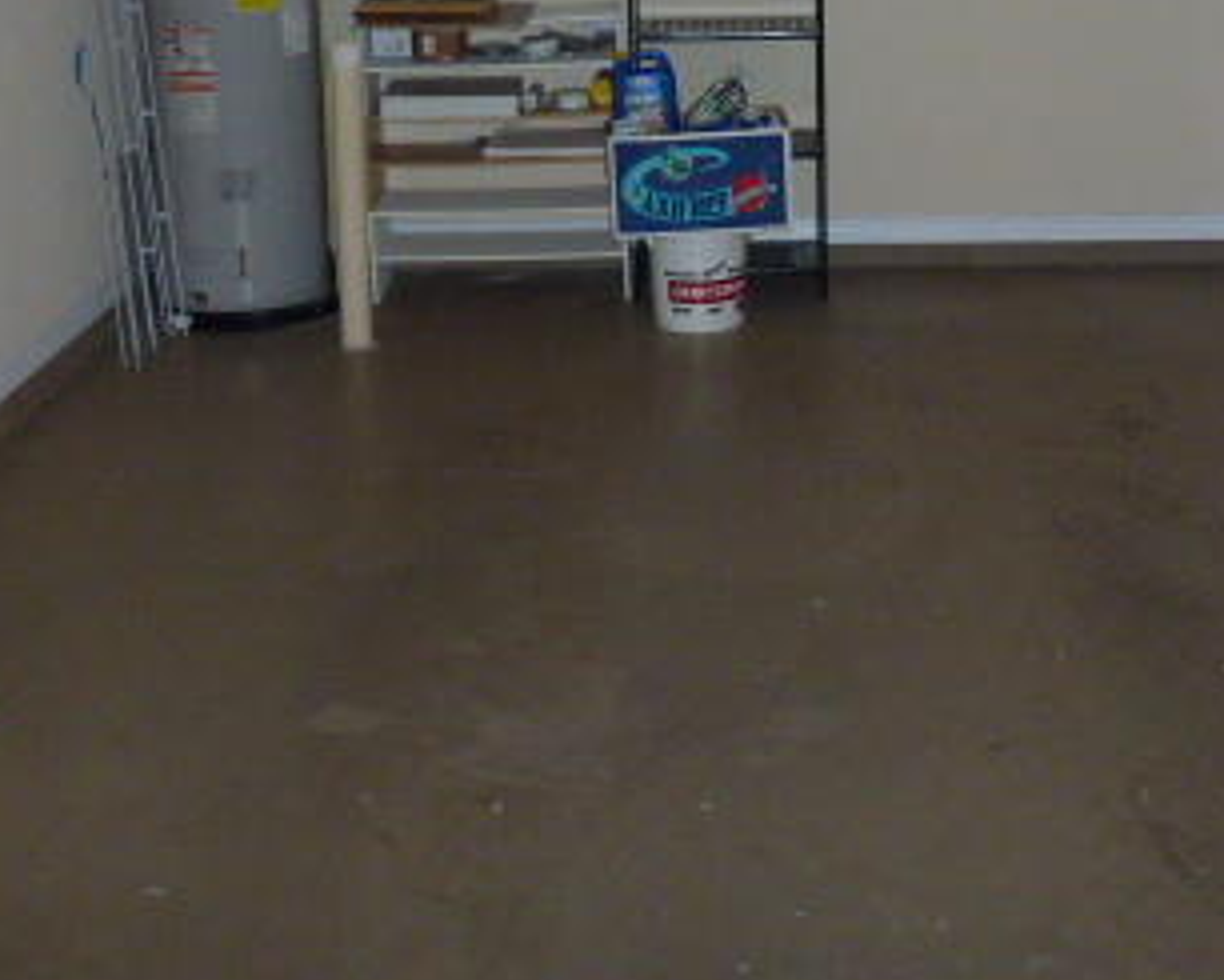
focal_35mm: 49
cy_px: 52
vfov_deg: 29.3
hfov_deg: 38.0
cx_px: 668
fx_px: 1776
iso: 320
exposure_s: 1/60
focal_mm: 4.3
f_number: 3.3
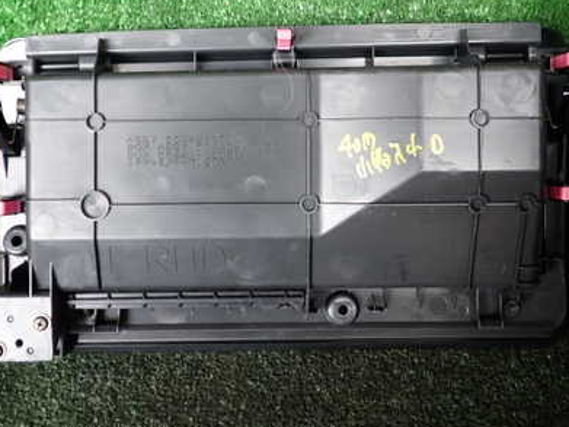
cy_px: 147
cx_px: 288
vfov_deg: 31.3
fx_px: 756
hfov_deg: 41.2
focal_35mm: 46
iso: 200
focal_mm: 5.4
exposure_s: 1/30
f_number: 2.3
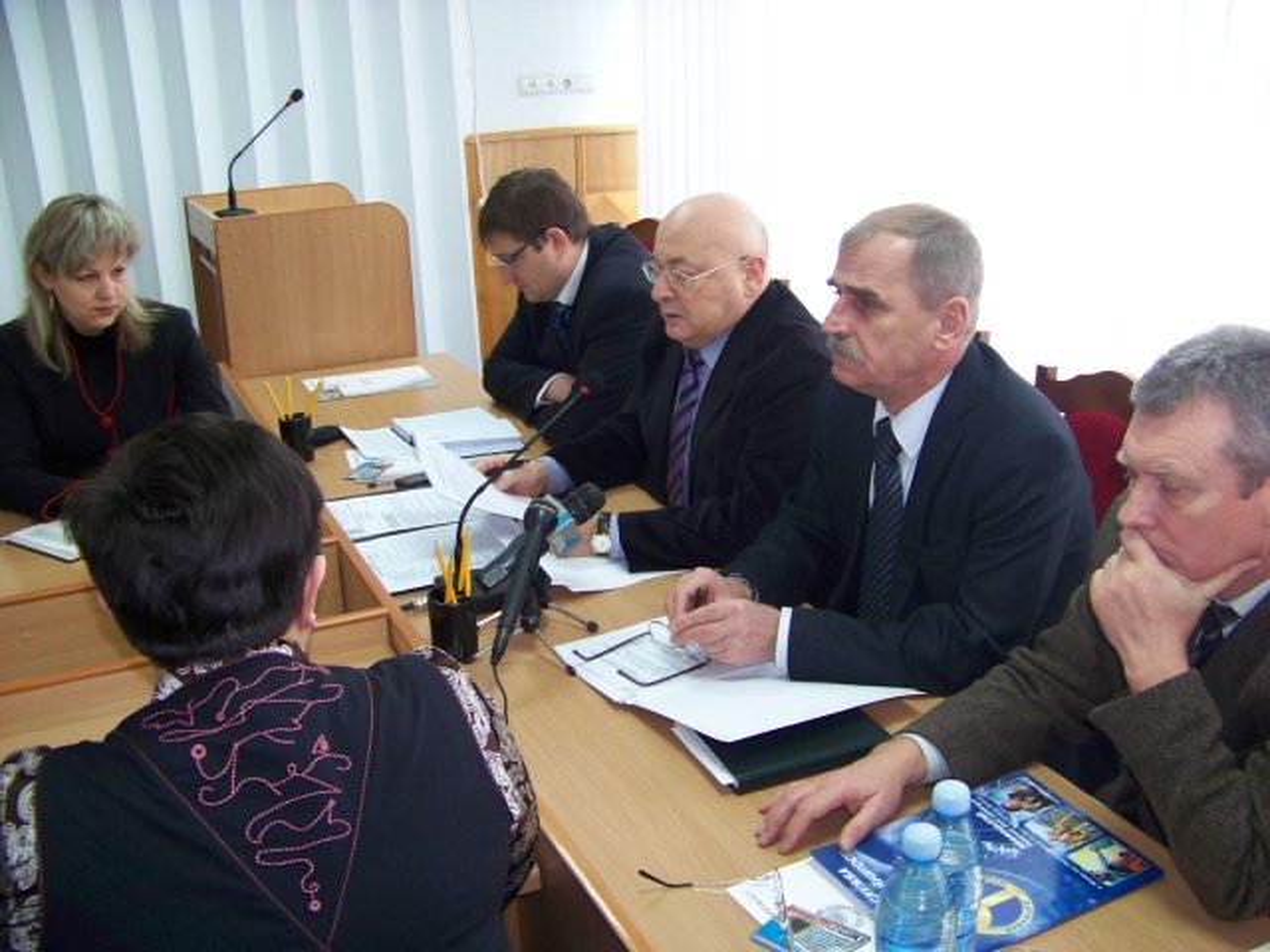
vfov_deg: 39.7
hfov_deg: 51.4
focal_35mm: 36
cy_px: 476
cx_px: 635
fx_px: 1321
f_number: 2.8
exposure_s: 1/30
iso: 200
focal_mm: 5.85
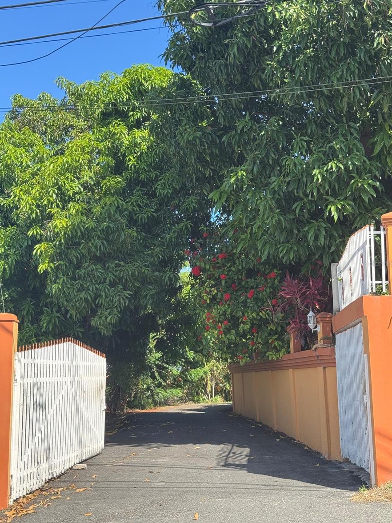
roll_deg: +1.7
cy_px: 263
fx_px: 740
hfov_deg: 29.7
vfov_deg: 38.9
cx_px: 195
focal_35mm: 49
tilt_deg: +9.4
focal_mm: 6.76
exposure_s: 1/1133
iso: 64
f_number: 1.78
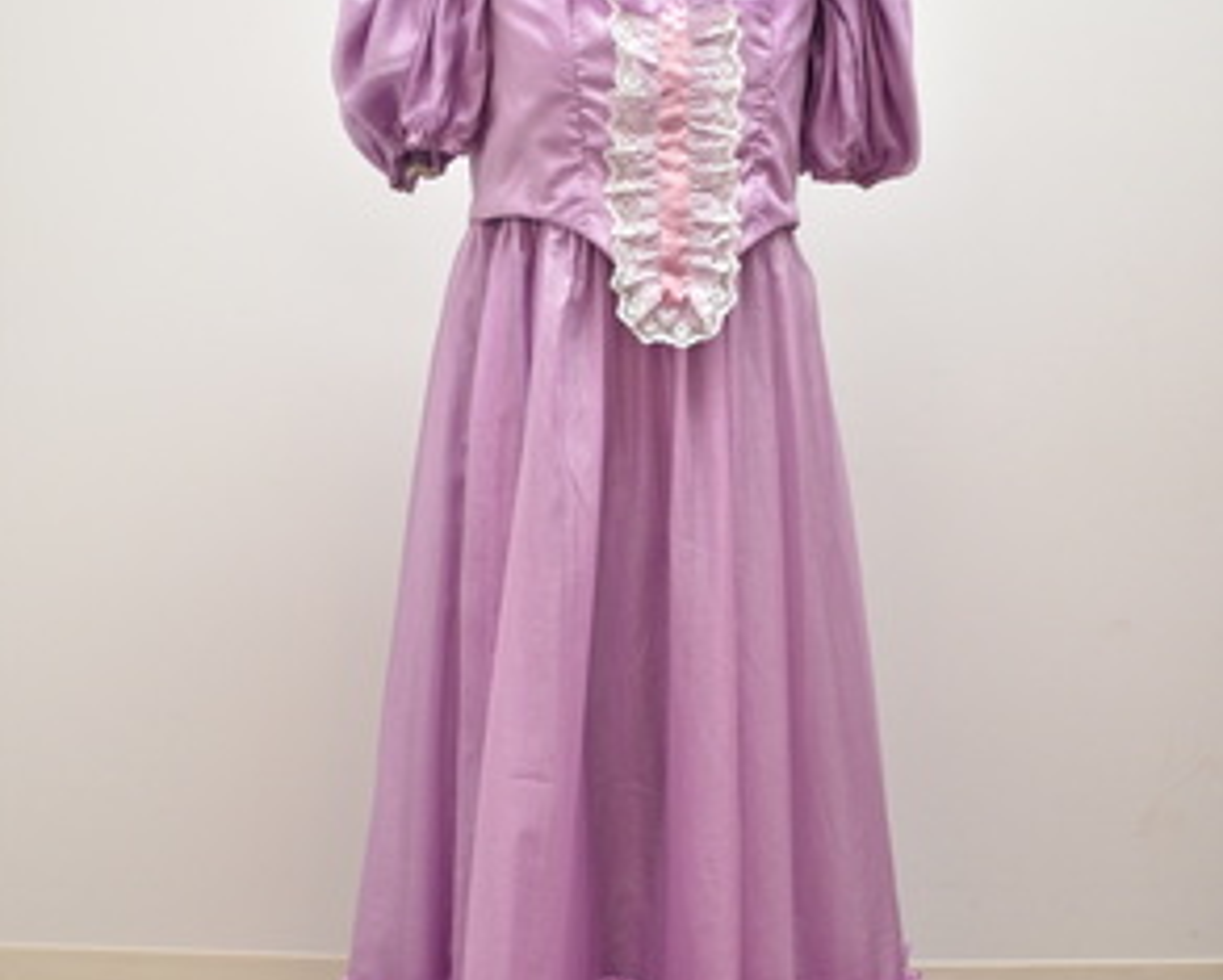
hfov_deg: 46.8
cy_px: 524
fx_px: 1413
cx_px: 620
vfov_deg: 38.2
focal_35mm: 39
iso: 1000
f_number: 4.5
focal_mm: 18
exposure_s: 1/80
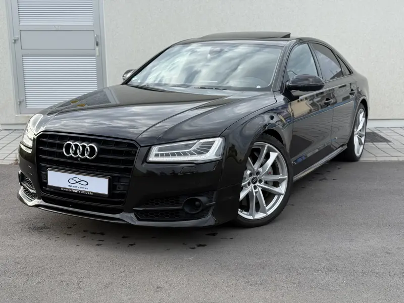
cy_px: 152
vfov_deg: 30.3
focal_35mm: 48
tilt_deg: -11.4
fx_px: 560
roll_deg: +0.4
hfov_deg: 39.7
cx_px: 202
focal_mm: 6.76
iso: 100
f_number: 1.78
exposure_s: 1/1377
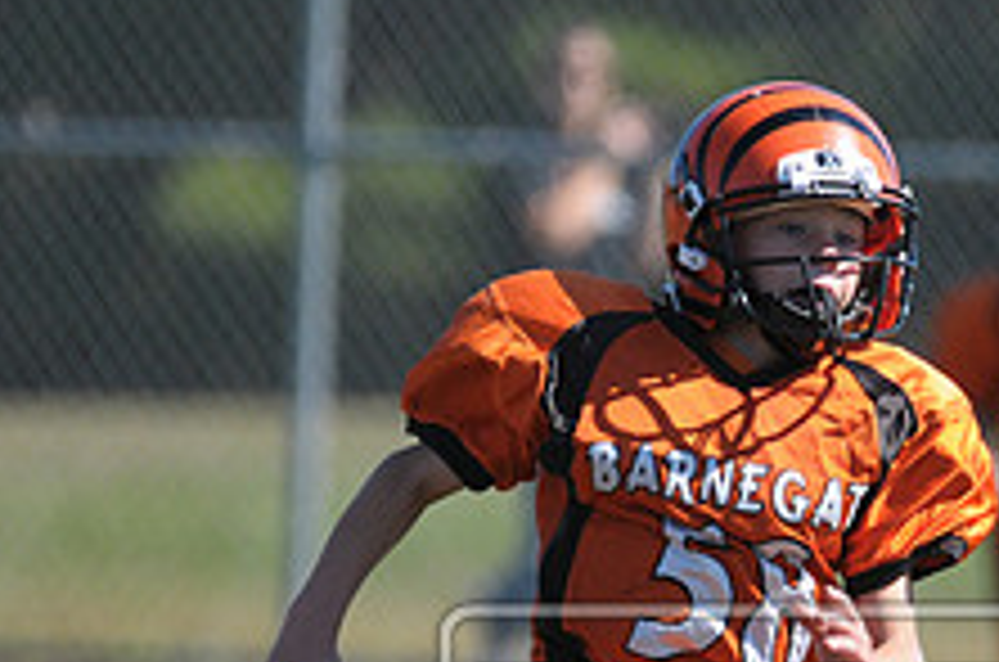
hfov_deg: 1.8
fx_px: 32619
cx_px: 976
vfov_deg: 1.2
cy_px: 772
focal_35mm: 1178
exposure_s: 1/3200
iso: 640
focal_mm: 300
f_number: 4
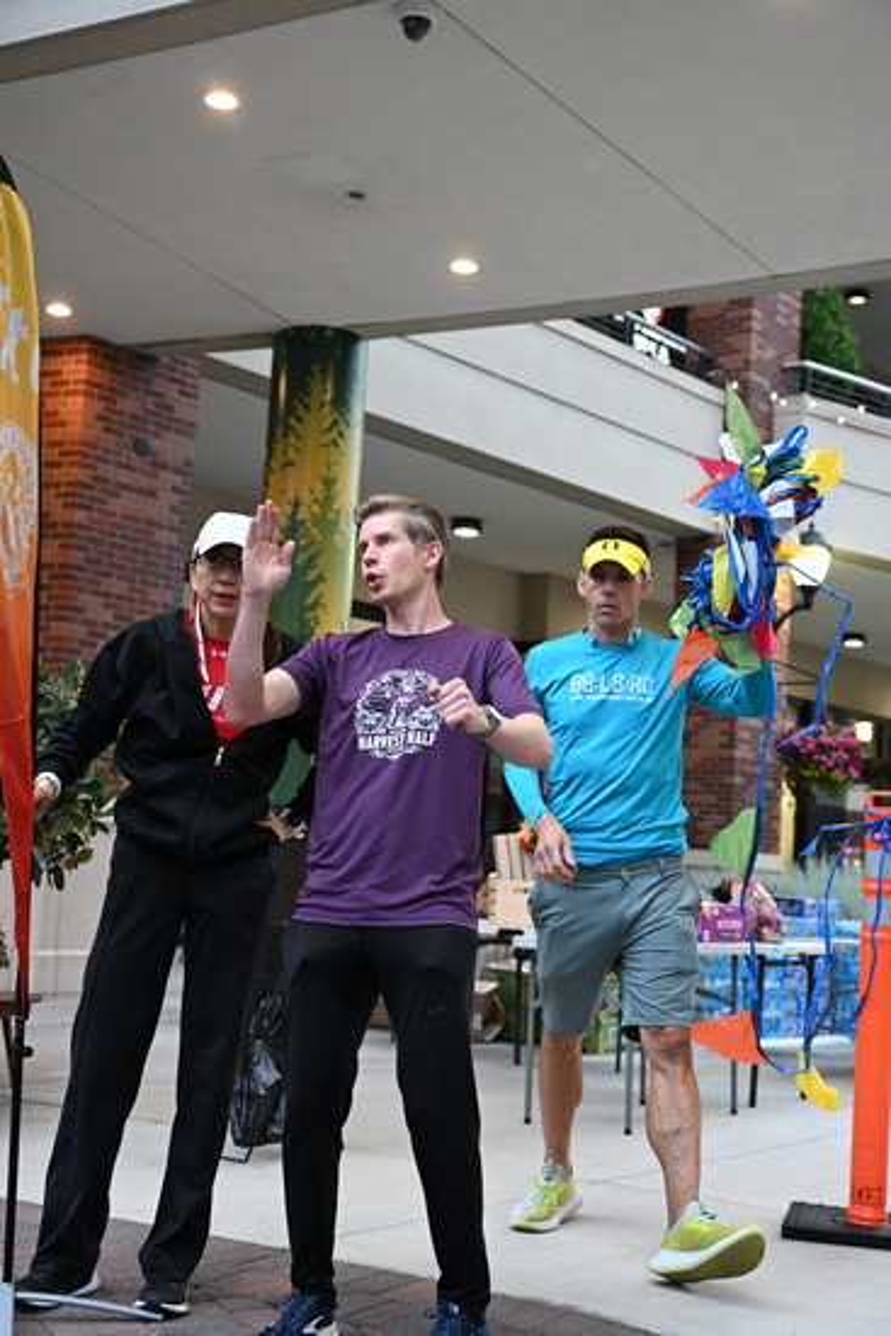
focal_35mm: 46
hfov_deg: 29.3
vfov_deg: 42.7
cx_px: 446
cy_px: 668
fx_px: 1707
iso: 3200
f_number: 4
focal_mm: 46
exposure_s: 1/250
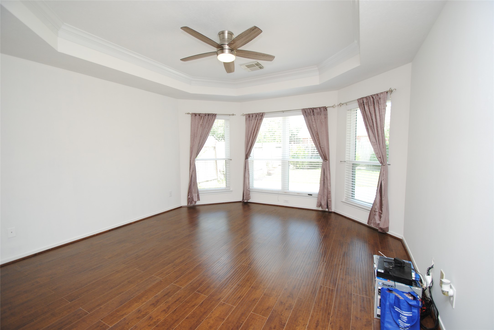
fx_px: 206
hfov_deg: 100.3
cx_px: 247
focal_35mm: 15
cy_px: 165
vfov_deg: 77.5
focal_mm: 10
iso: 200
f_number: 4.5
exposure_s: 1/80
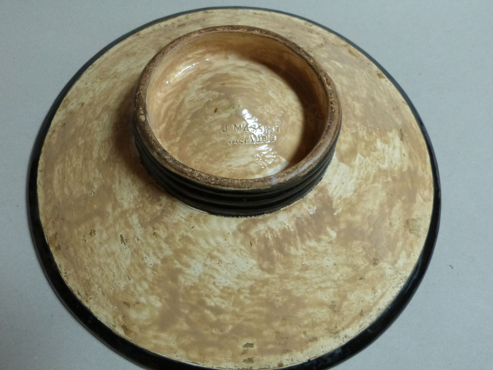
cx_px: 222
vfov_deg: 46.8
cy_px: 179
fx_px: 427
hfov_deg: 59.8
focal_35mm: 30
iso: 400
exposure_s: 1/25
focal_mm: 4.5
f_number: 2.8
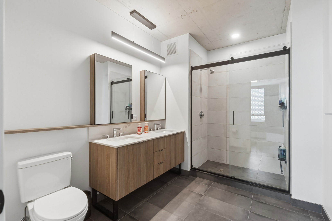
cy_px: 110
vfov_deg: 73.7
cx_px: 166
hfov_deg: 96.8
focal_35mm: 16
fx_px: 147
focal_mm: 16
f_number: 8
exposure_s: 1/15
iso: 400
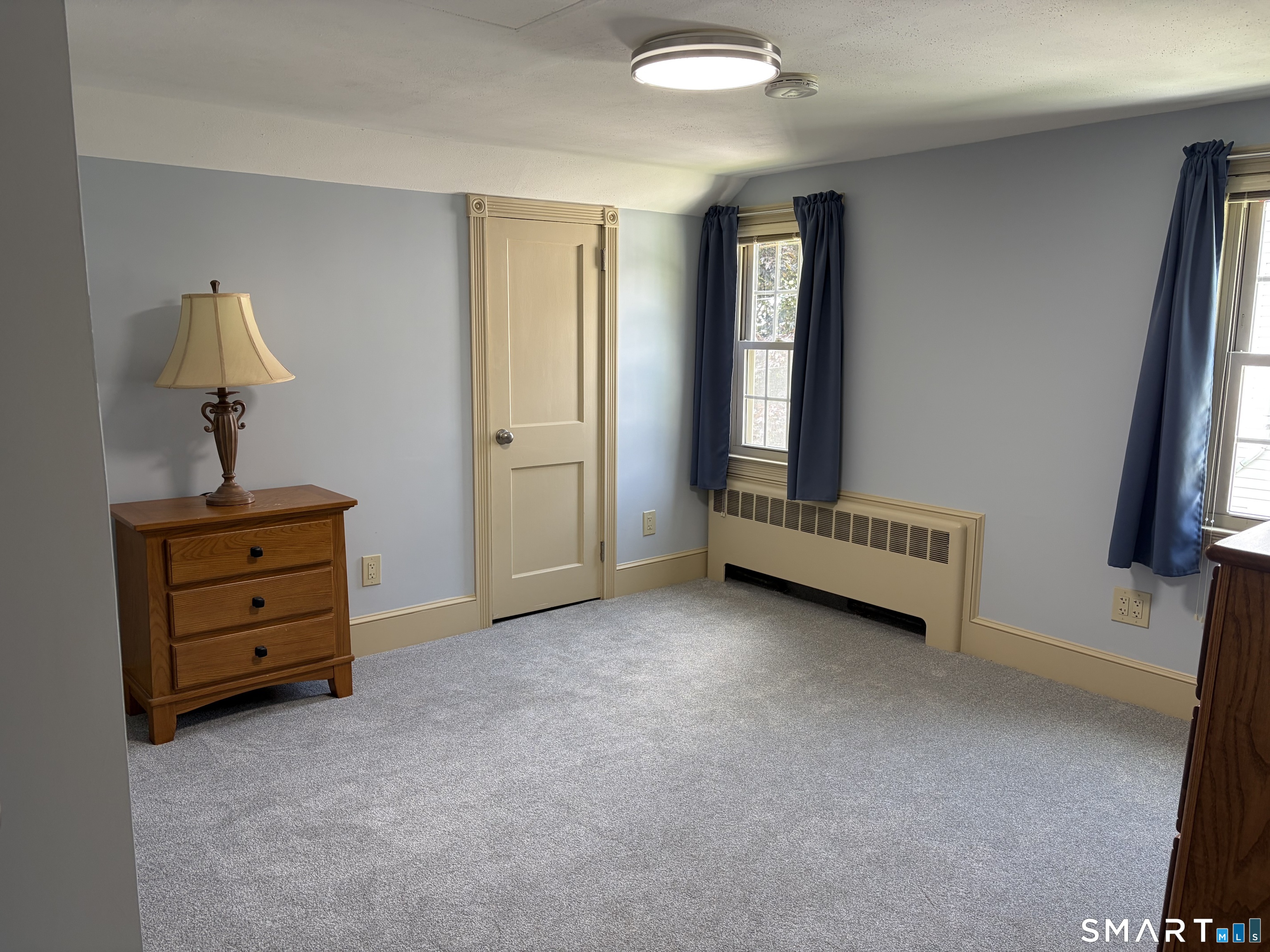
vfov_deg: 53.1
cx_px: 635
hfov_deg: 67.3
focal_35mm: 26
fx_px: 954
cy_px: 476
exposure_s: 1/60
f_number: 1.6
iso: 64
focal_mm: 5.96
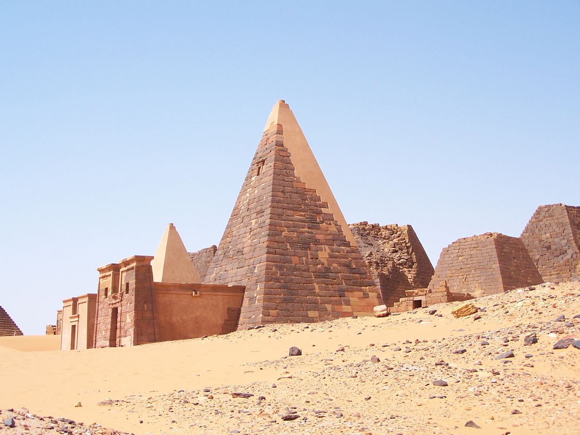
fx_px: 855
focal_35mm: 51
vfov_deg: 28.6
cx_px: 290
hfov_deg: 37.5
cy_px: 218
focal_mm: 8.5
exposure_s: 1/1000
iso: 80
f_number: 3
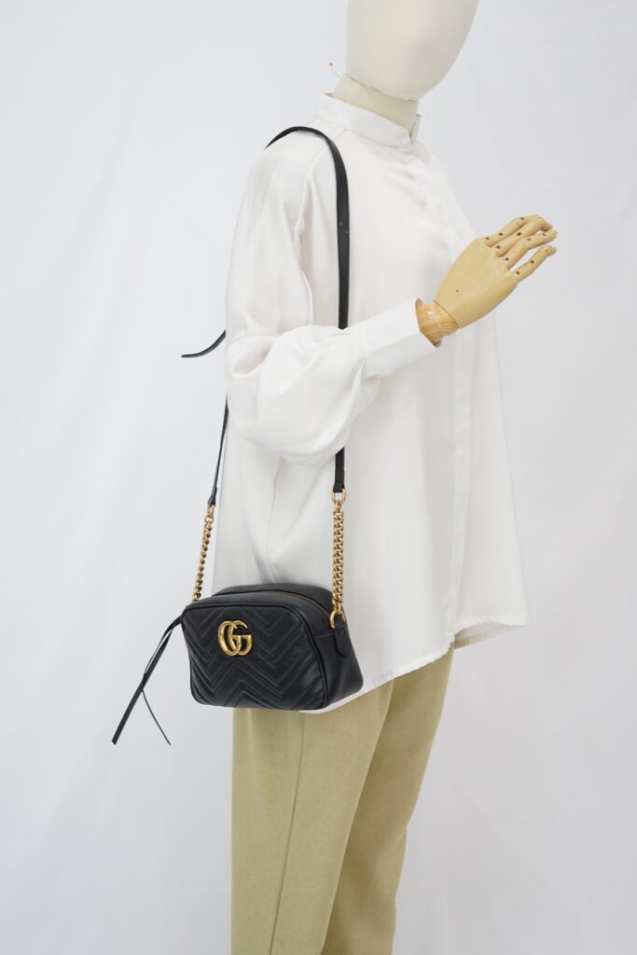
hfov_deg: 27.0
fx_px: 1327
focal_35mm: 50
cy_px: 478
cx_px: 318
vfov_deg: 39.6
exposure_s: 1/8
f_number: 6.3
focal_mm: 50
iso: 640
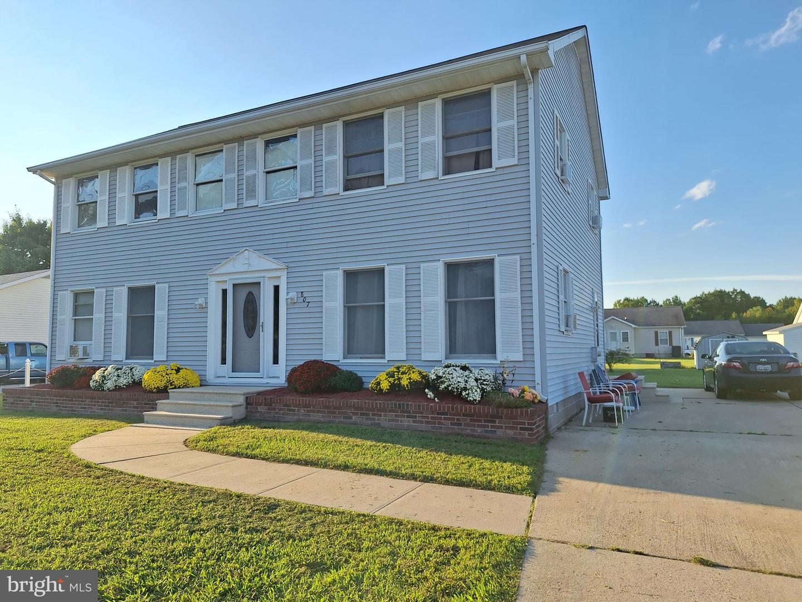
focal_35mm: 23
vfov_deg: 58.9
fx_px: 533
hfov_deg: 73.9
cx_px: 401
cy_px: 301
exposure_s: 1/1502
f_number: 1.8
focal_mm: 5.54
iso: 40
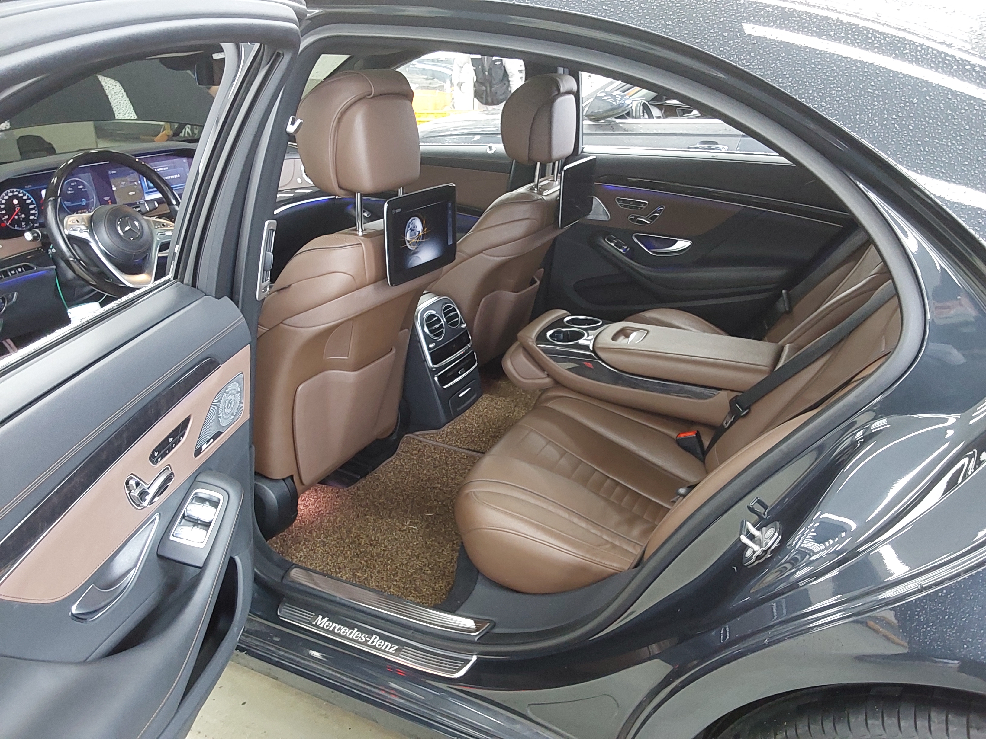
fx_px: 798
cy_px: 370
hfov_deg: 63.4
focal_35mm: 28
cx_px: 493
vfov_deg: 49.7
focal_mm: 2.91
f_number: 1.9
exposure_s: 1/40
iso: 250
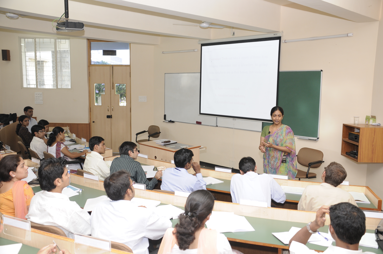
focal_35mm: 33
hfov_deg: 57.3
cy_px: 127
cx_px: 192
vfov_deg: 39.9
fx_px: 351
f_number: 3.8
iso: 400
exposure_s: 1/60
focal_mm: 22
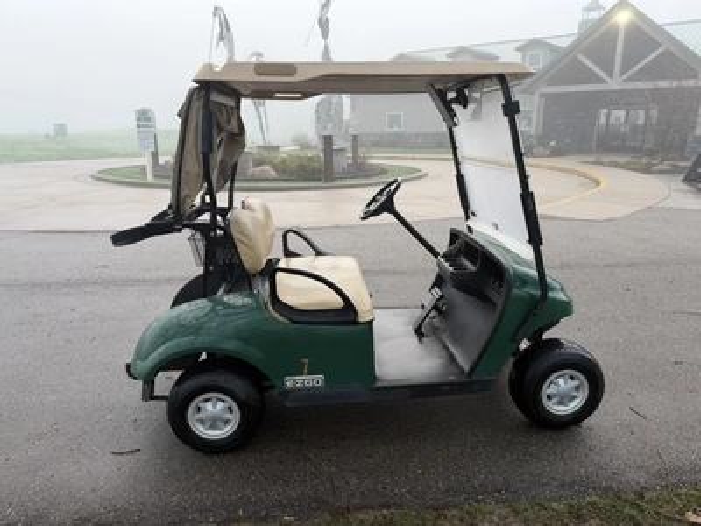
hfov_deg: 71.6
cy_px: 263
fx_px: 486
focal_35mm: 24
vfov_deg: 56.8
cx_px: 350
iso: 64
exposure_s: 1/123
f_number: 1.78
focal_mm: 6.76
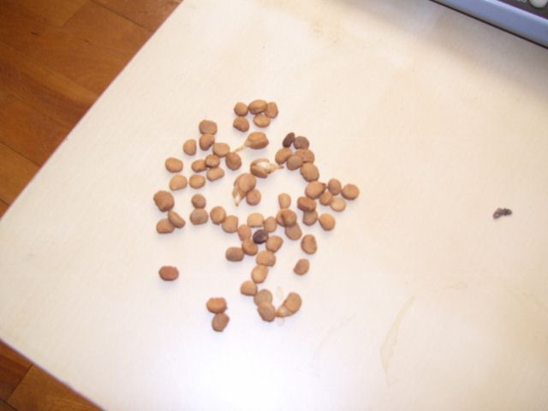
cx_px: 274
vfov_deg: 38.7
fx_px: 586
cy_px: 206
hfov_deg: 50.1
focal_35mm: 37
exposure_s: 1/90
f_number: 2.7
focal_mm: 6
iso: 125
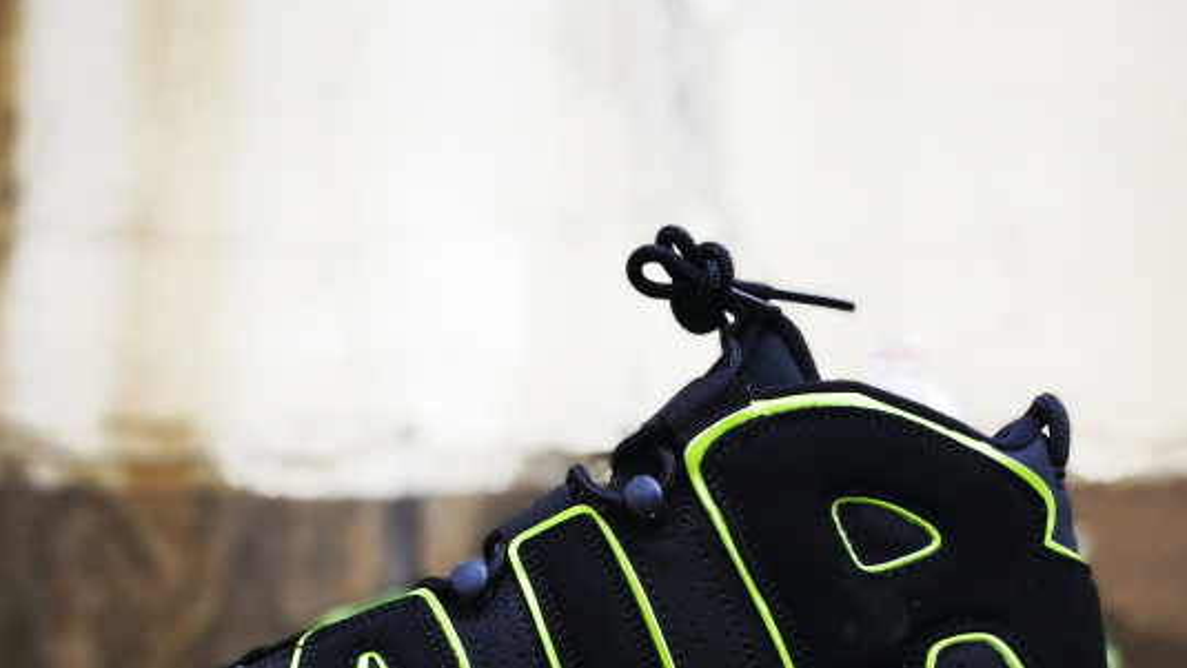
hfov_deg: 46.4
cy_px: 606
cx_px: 601
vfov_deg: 26.2
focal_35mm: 44
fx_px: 1385
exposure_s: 1/50
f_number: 3.2
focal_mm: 3.95
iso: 64
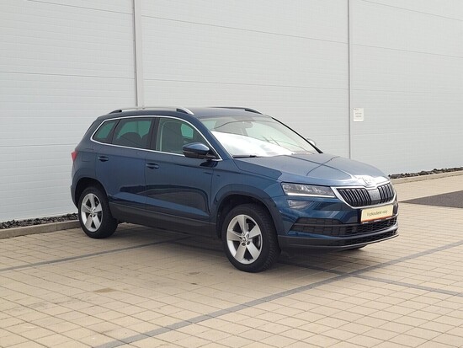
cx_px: 232
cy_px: 174
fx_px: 348
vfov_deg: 53.1
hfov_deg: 67.3
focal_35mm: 26
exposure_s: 1/409
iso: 40
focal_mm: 5.4
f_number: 1.8
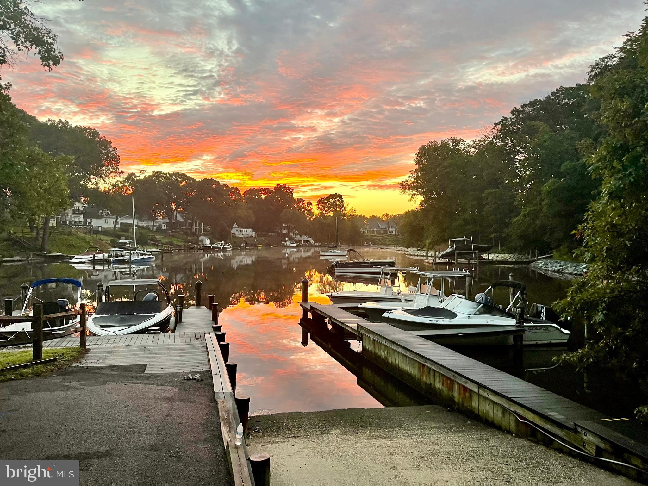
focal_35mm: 26
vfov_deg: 53.1
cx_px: 324
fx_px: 487
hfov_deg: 67.3
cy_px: 243
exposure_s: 1/92
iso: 125
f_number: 1.6
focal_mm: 5.1
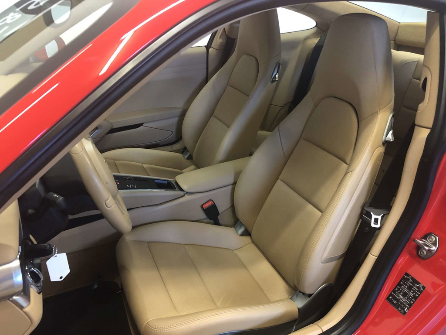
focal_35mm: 28
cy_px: 168
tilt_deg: -26.5
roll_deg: +0.7
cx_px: 223
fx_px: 361
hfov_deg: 63.4
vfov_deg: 49.7
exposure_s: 1/12
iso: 100
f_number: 1.8
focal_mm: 3.99
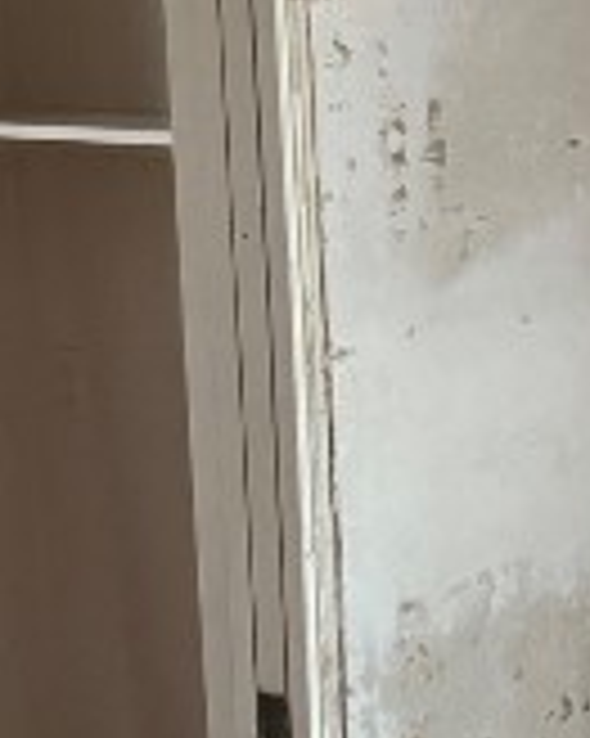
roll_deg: -0.3
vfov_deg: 17.5
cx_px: 1148
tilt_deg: -7.6
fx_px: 2403
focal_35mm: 110
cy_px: 423
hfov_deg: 12.5
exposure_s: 1/57
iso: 800
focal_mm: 6.76
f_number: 1.78
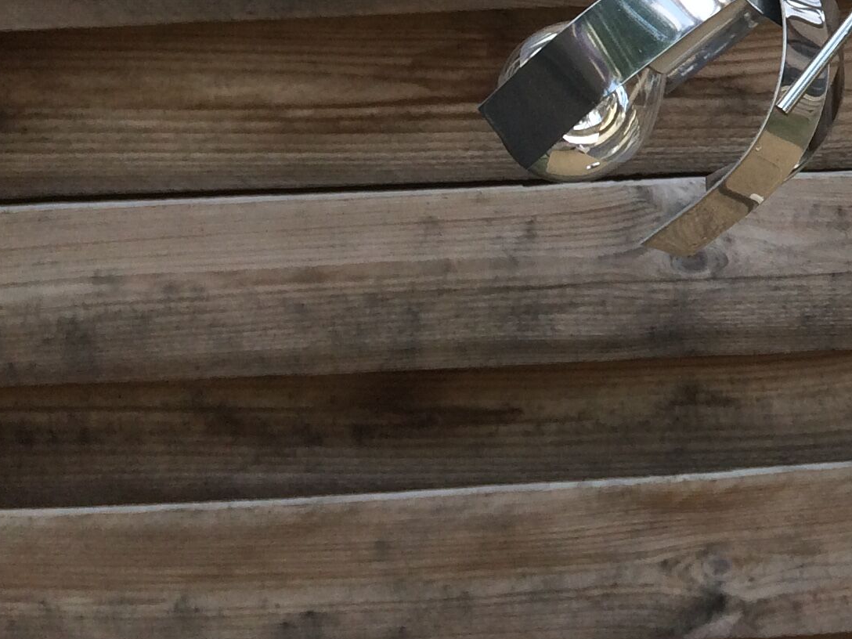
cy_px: -270
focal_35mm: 87
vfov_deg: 15.8
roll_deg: +1.0
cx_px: 1171
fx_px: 2141
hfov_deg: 20.2
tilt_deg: -17.9
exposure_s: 1/366
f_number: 2.2
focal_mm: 4.15
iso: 32
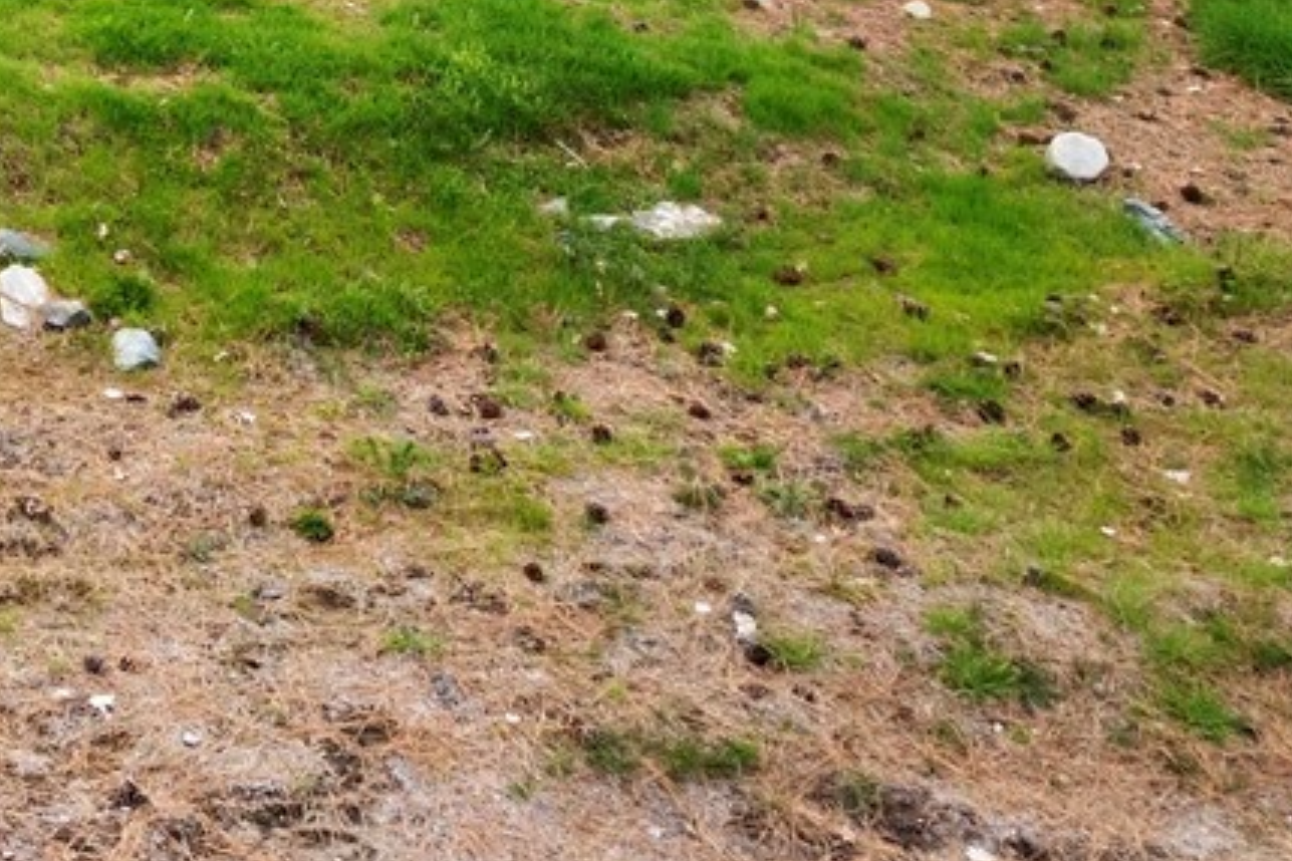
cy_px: -455
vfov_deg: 14.6
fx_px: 3122
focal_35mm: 87
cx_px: -977
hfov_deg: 18.6
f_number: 2.8
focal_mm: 8.38
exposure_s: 1/200
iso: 100
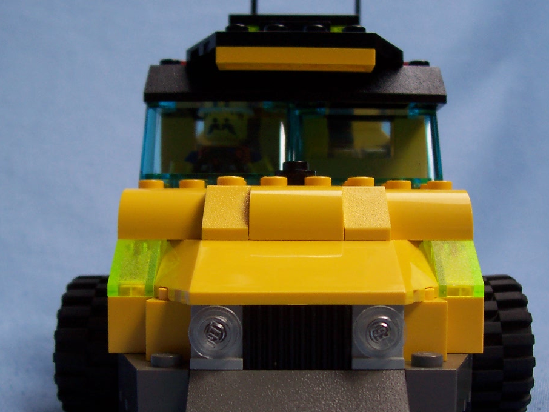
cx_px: 284
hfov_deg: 38.9
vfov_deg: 29.6
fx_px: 777
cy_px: 253
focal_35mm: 49
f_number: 2.8
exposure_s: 1/250
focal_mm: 5.6
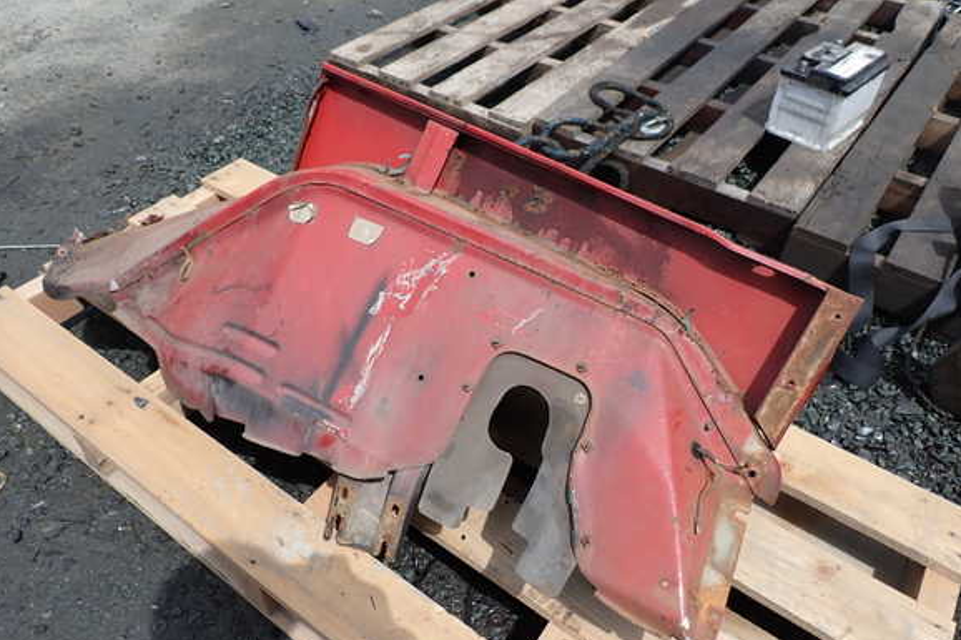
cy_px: 319
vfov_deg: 47.9
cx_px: 466
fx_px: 721
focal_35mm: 27
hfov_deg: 67.4
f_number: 8
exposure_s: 1/200
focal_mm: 4.5
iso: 100
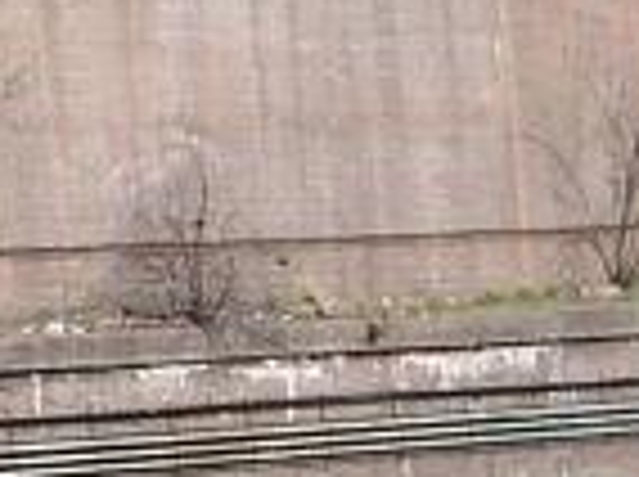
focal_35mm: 269
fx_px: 4957
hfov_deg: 7.3
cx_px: -313
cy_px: 634
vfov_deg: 5.5
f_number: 3.6
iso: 50
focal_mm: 8.6
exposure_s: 1/350
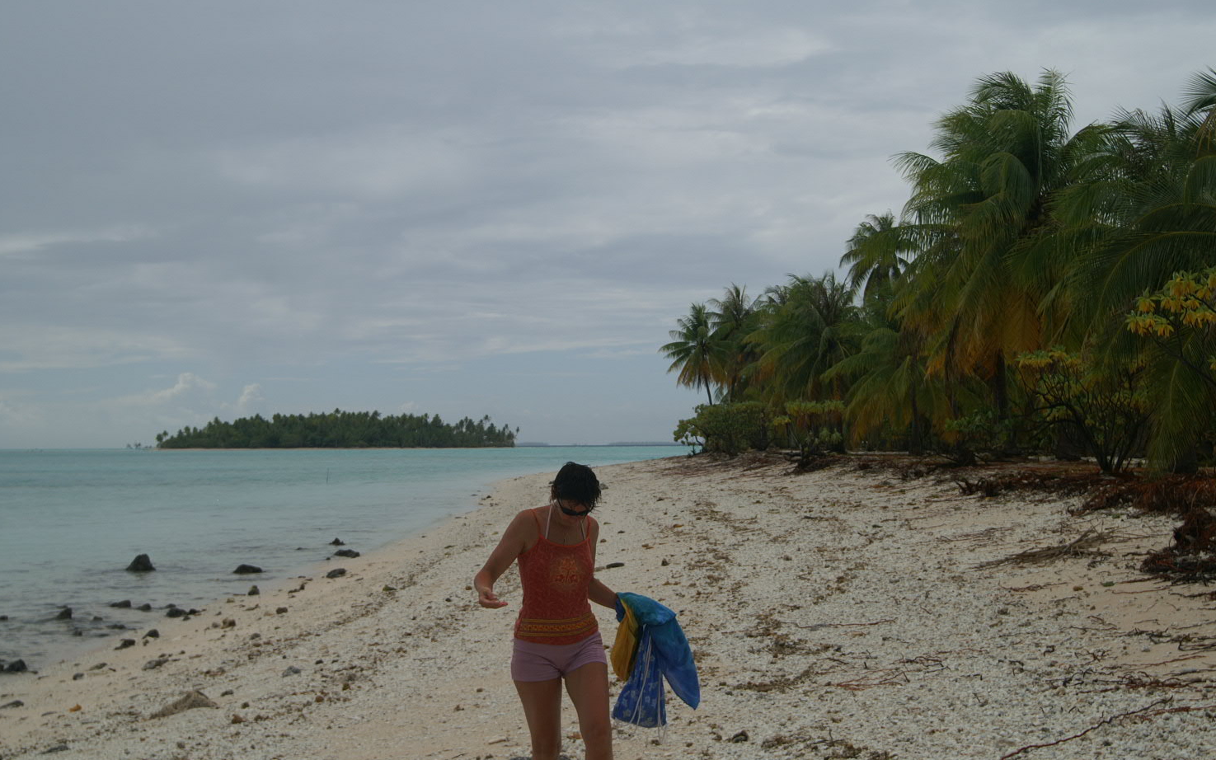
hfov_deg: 37.2
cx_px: 603
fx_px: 1807
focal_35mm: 55
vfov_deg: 23.8
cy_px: 384
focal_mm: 35
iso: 100
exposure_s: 1/250
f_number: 6.3
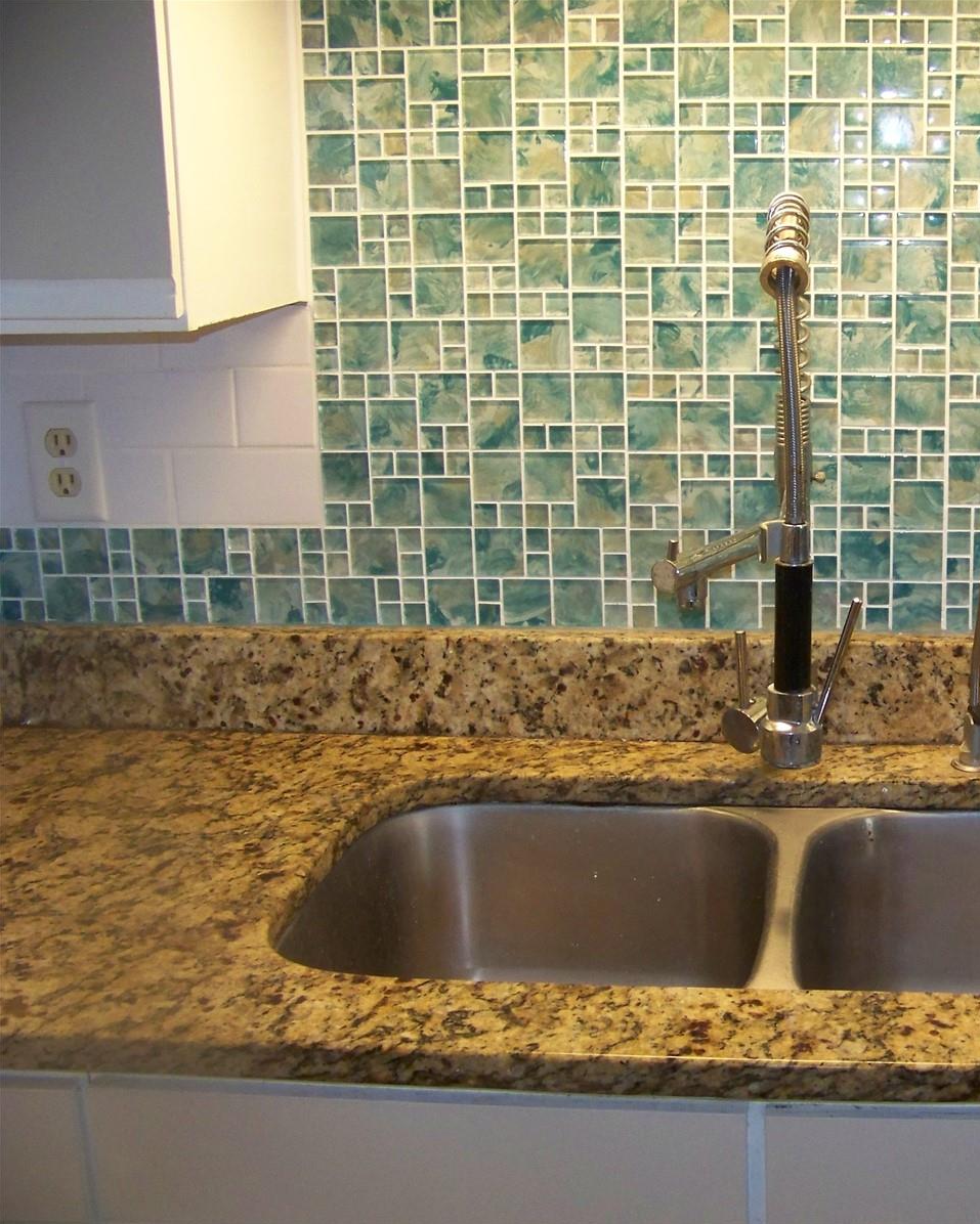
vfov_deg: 39.5
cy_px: 613
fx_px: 1704
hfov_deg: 31.1
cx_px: 818
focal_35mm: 47
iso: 200
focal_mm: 5.85
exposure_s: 1/30
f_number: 2.8
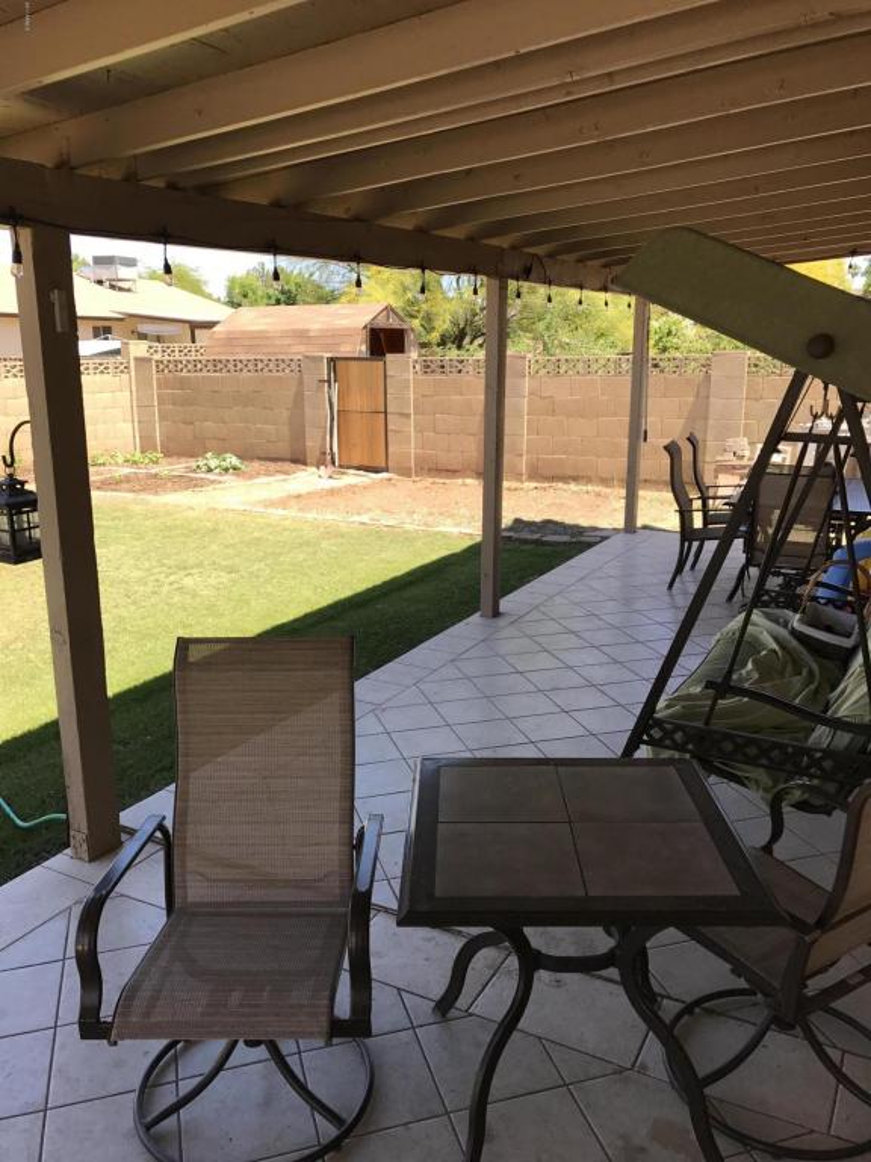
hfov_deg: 49.7
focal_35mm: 28
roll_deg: +0.7
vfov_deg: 63.4
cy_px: 581
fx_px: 939
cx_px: 436
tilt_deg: -15.1
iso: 20
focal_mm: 3.99
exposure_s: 1/754
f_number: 1.8
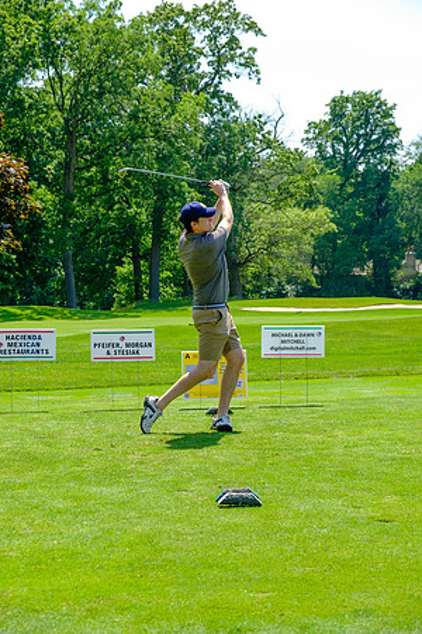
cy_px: 317
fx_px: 1178
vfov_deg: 30.1
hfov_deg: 20.3
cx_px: 211
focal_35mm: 67
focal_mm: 44.4
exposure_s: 1/250
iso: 200
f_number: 5
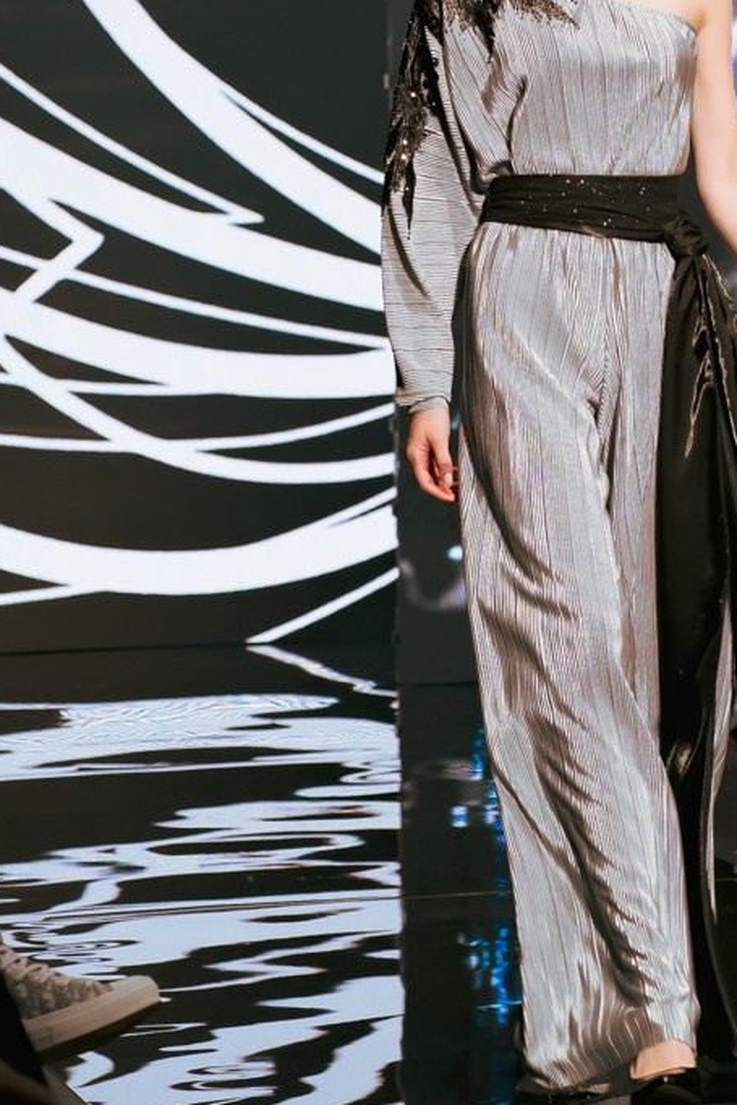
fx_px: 5616
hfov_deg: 7.5
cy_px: 345
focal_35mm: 183
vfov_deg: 11.2
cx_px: 690
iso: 1600
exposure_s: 1/200
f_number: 3.5
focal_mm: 65
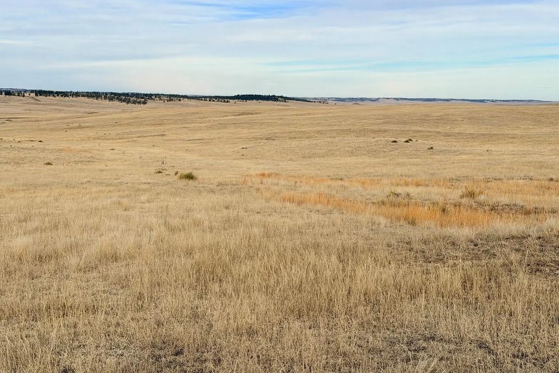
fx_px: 792
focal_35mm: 51
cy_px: 185
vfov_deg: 26.5
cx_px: 274
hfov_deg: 38.9
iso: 64
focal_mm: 6.76
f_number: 1.78
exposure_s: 1/4878
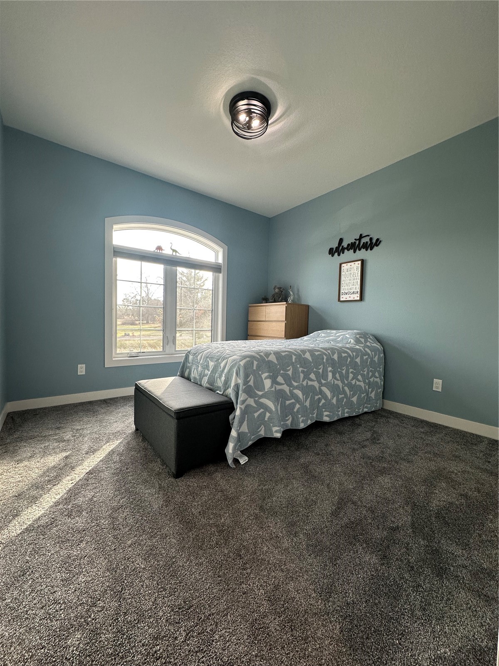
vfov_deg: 102.1
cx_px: 250
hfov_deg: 85.7
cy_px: 333
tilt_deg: -1.4
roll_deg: -1.8
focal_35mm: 14
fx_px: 269
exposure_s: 1/99
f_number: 2.2
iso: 80
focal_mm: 2.22
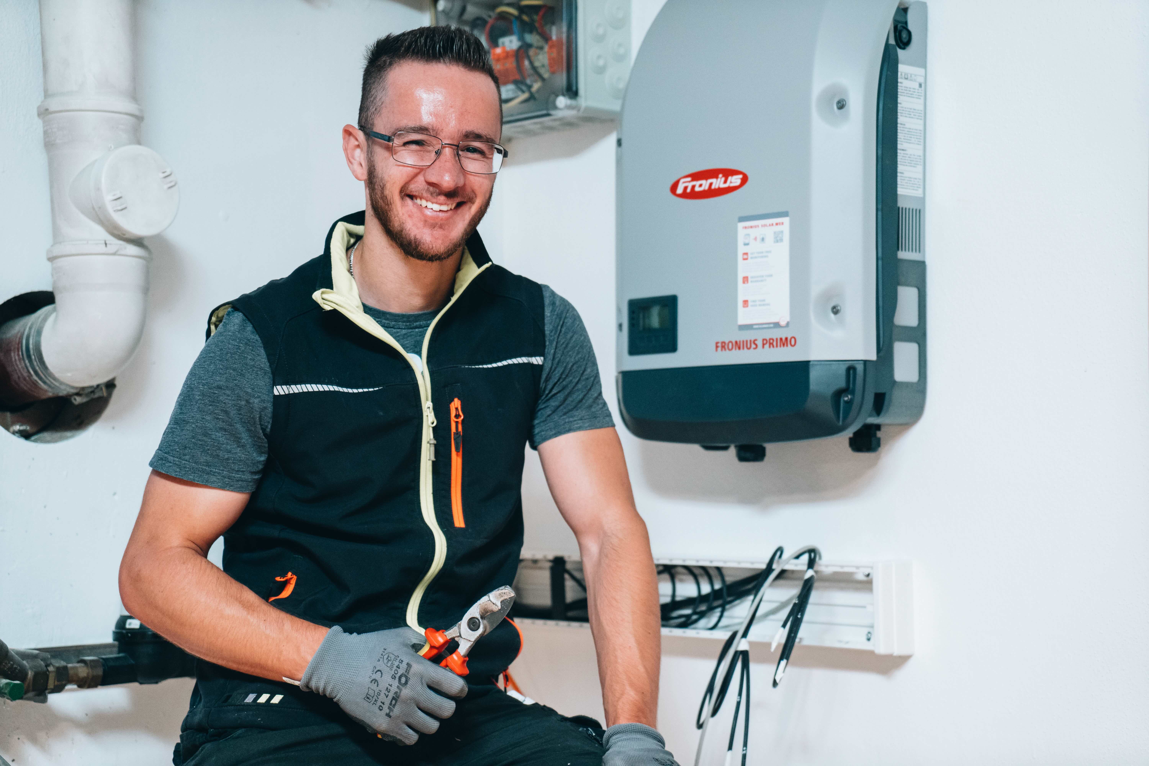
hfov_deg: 28.8
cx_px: 574
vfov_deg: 19.5
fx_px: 2234
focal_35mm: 70
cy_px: 383
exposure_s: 1/50
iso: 1250
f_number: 4
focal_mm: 70
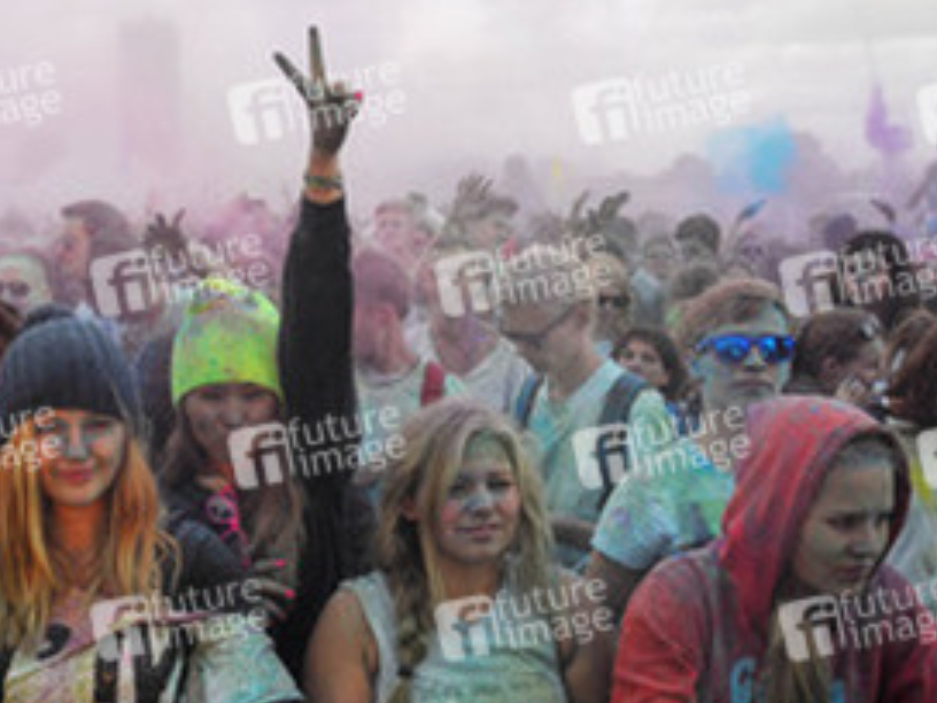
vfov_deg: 33.6
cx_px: 224
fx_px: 1164
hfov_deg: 42.4
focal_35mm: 43
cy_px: 362
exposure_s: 1/250
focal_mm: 18
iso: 200
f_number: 6.3
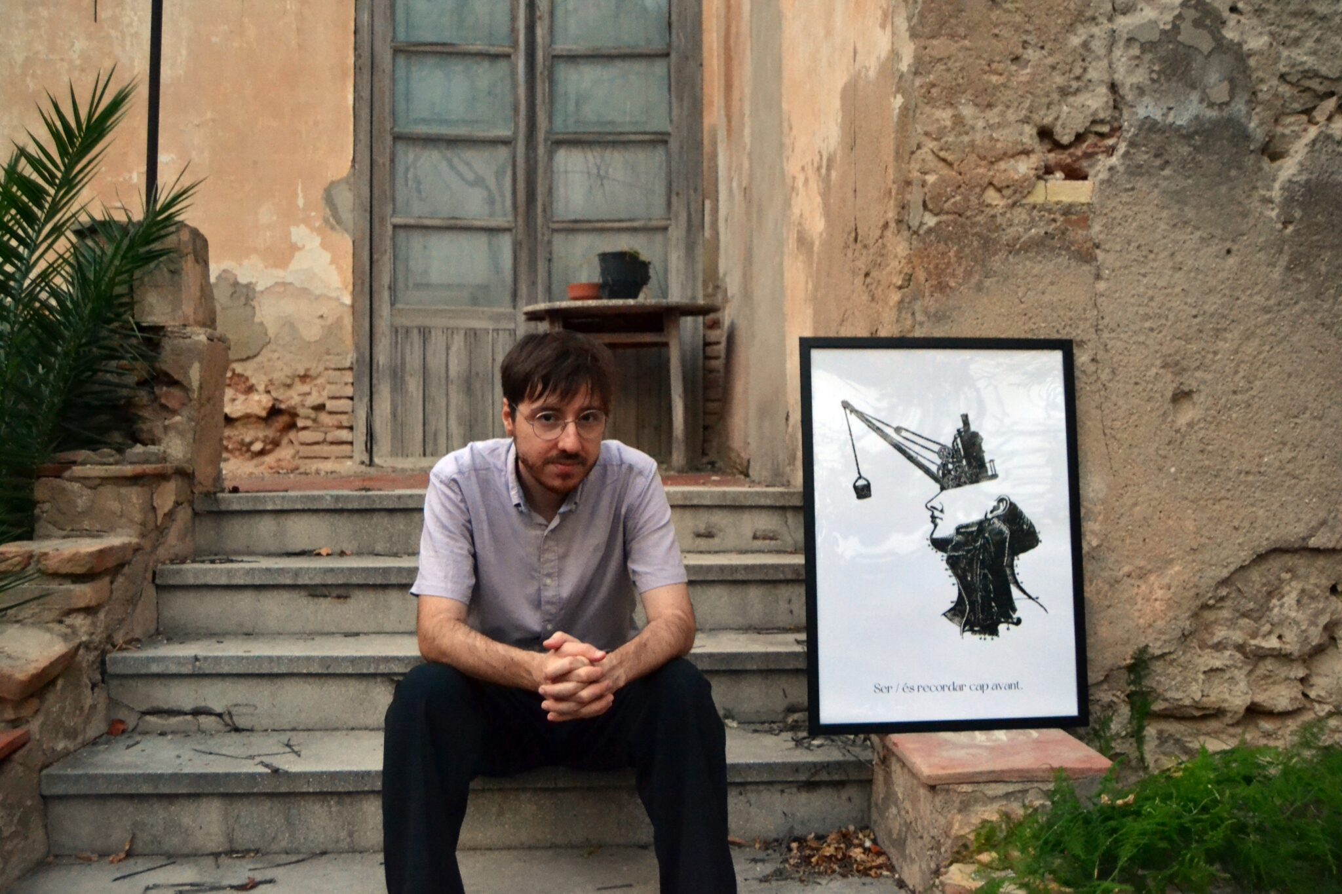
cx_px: 671
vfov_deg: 40.0
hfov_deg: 57.2
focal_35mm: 33
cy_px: 447
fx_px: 1230
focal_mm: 22
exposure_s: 1/20
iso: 3200
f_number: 3.5
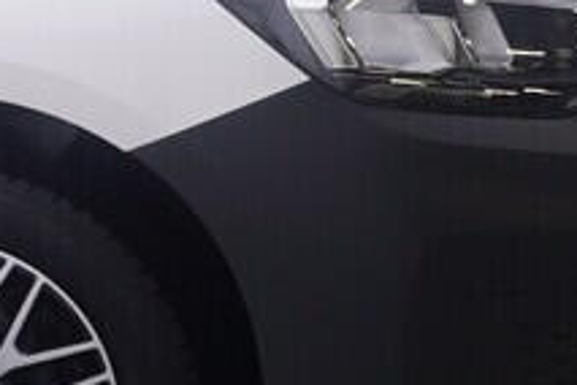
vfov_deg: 9.0
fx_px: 2442
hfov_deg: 11.6
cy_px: 22
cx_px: -707
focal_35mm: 152
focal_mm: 15
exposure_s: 1/80
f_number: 5
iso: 200
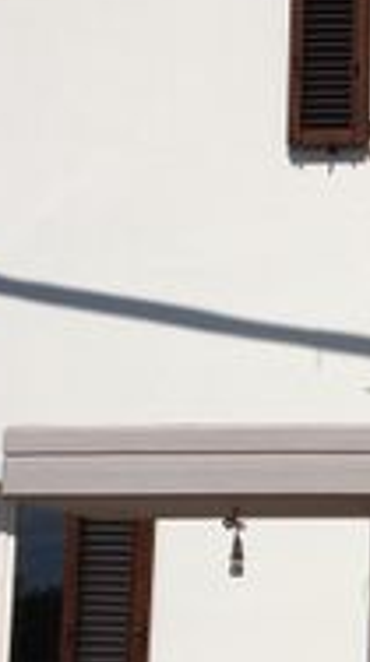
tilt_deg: +6.1
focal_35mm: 122
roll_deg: -0.1
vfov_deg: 17.6
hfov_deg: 9.6
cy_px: 398
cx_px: 557
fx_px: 2139
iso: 50
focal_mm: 4.28
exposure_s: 1/5025
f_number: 2.4
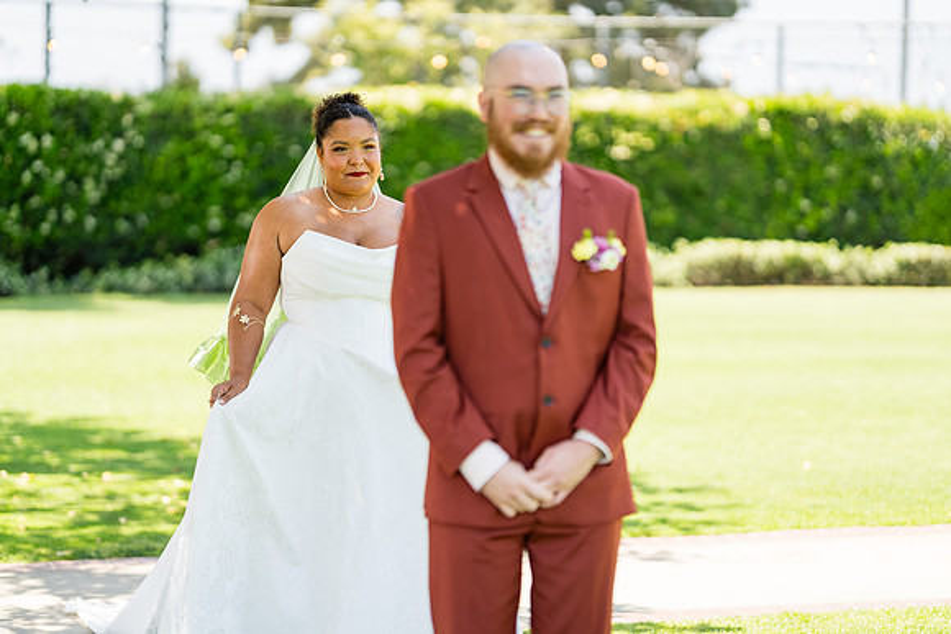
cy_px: 317
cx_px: 476
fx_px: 2359
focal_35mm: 89
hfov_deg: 22.8
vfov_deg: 15.3
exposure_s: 1/1600
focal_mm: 85
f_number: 1.4
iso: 100
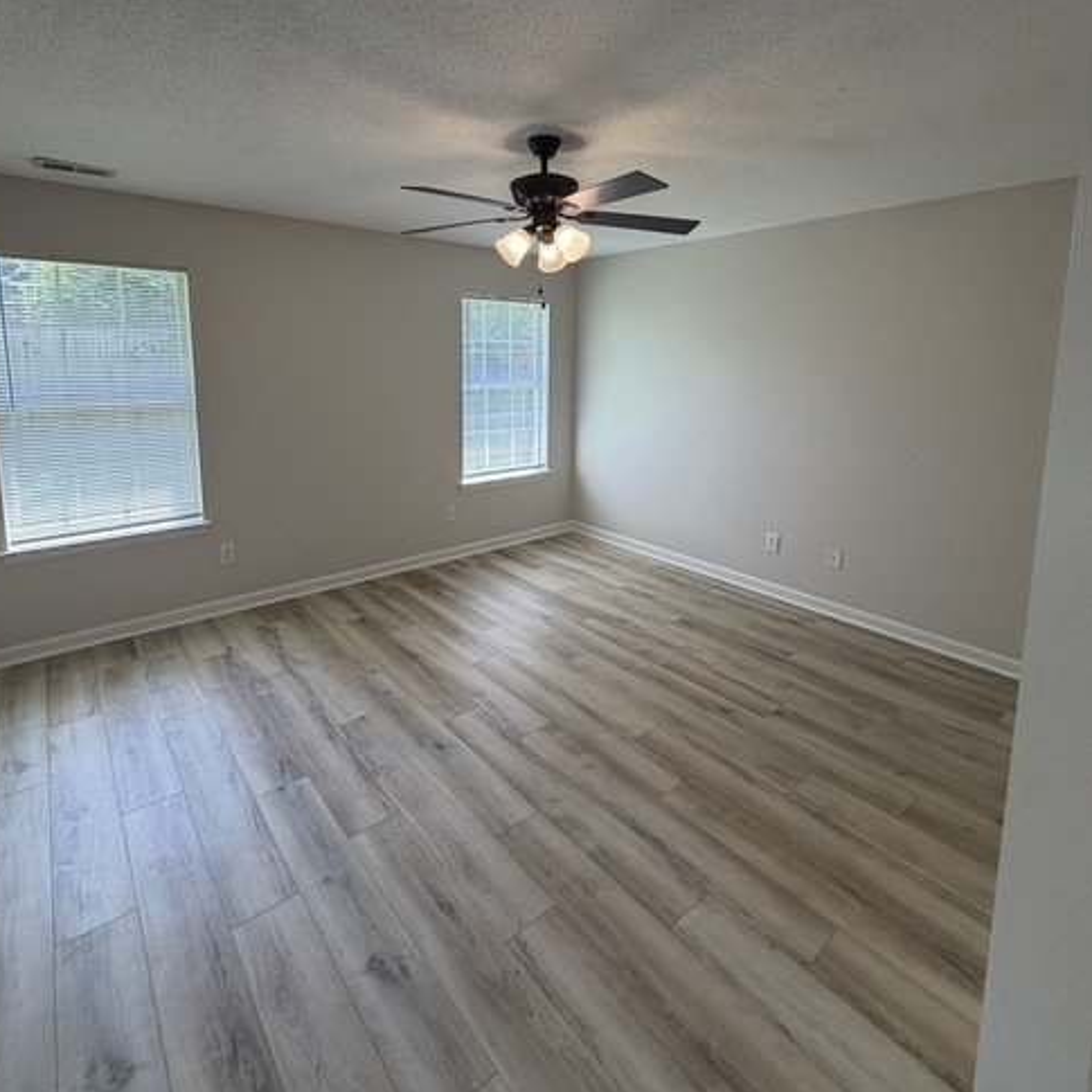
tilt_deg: -7.2
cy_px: 442
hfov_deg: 83.9
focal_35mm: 17
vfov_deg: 83.1
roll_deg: -1.1
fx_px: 607
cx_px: 531
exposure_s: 1/120
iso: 125
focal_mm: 2.22
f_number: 2.2
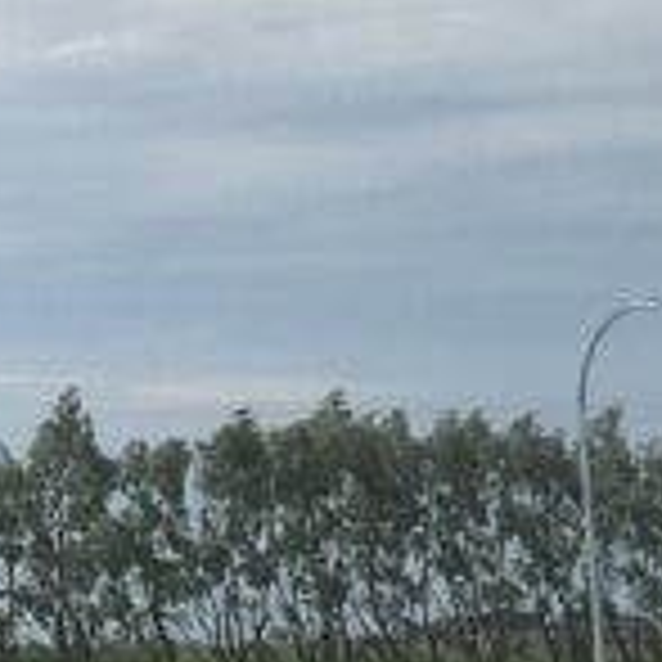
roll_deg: +0.4
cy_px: 176
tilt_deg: +6.2
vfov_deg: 9.8
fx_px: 3873
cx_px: -1297
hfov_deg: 8.3
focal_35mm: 179
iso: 25
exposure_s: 1/2481
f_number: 2.2
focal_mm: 4.15
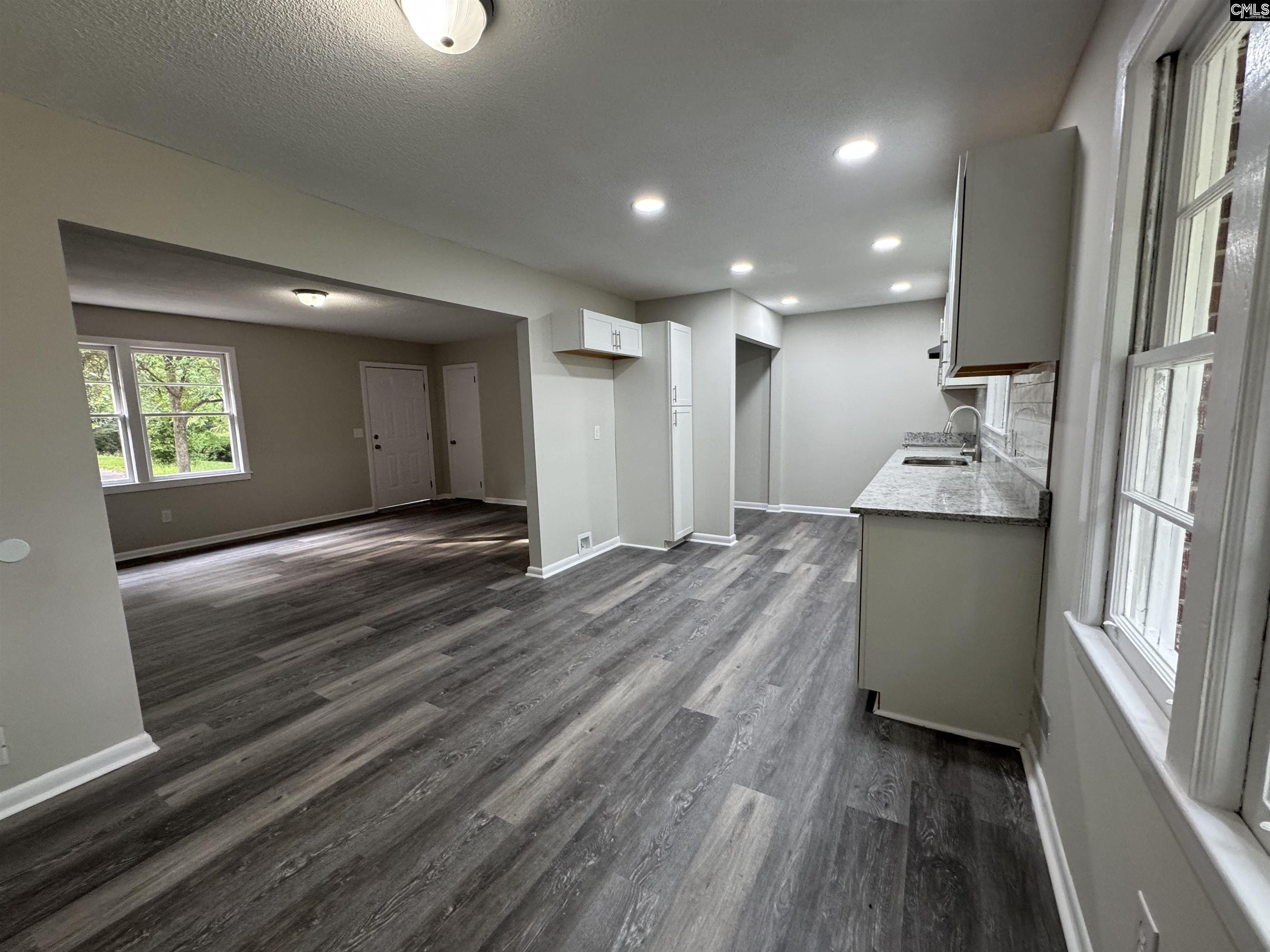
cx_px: 635
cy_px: 476
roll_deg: +1.4
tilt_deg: -7.7
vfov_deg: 85.7
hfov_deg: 102.1
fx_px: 514
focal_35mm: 14
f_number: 2.2
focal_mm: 2.22
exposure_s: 1/120
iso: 250
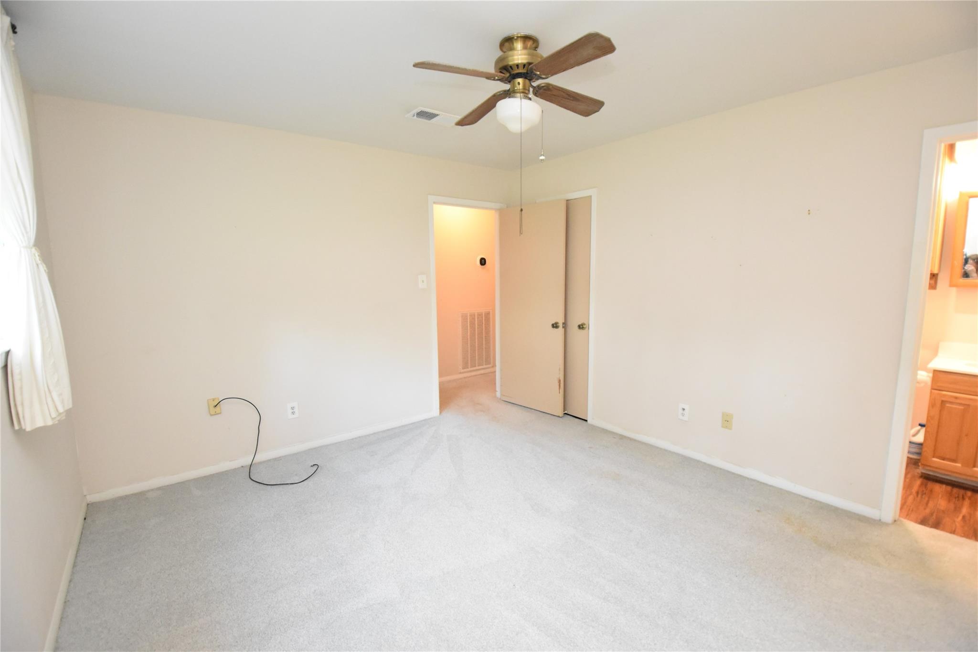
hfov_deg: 100.4
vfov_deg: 77.3
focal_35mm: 15
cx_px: 489
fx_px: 407
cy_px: 326
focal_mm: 10
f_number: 3.5
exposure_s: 1/60
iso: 3600
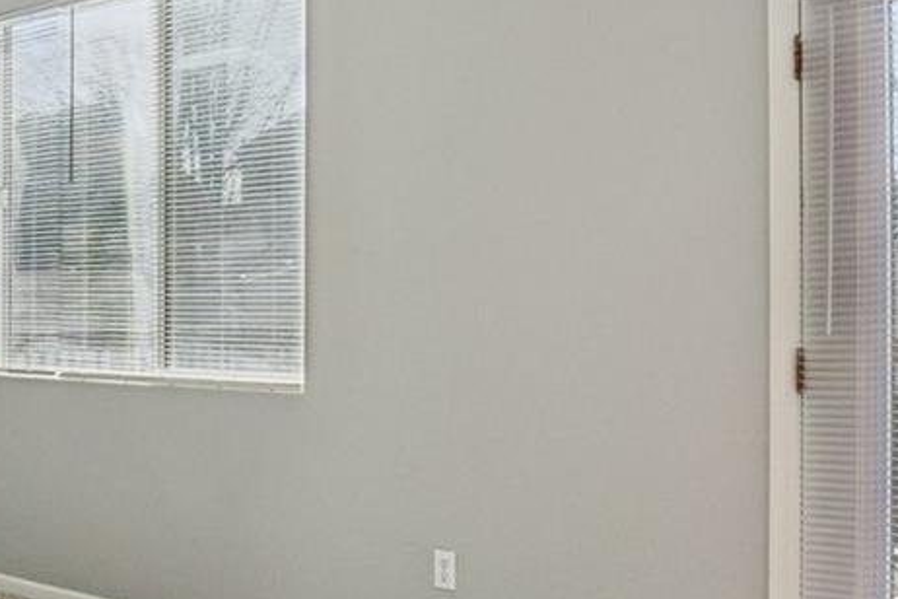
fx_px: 1297
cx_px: -87
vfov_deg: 26.0
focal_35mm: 52
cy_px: 346
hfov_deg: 33.4
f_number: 8
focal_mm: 10
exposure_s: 1/160
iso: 400
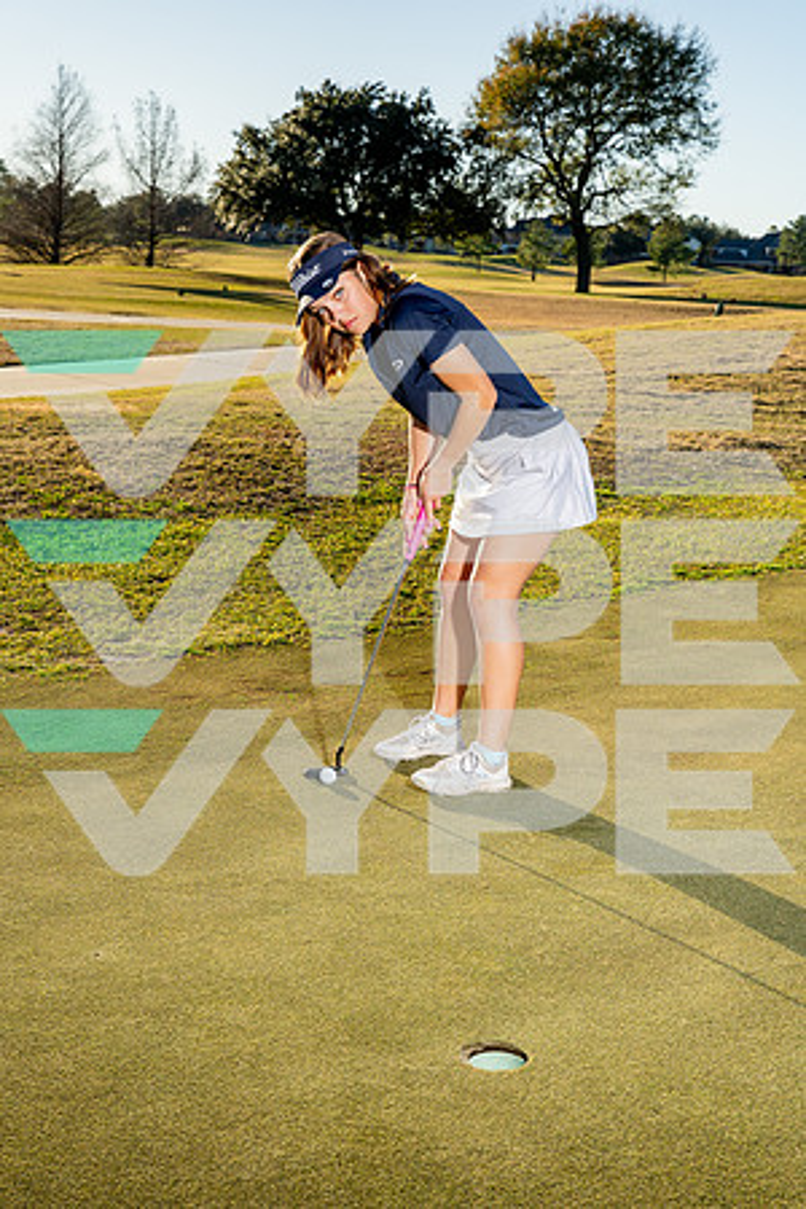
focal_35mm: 53
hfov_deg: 25.5
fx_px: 1780
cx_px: 403
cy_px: 604
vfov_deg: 37.5
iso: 100
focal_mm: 53
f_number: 8
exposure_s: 1/250
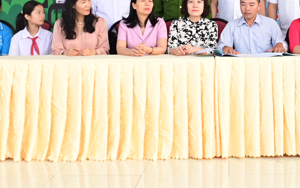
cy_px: -14
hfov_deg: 19.3
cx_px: 241
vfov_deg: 12.0
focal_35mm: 107
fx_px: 875
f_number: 4.2
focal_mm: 34
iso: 320
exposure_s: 1/200
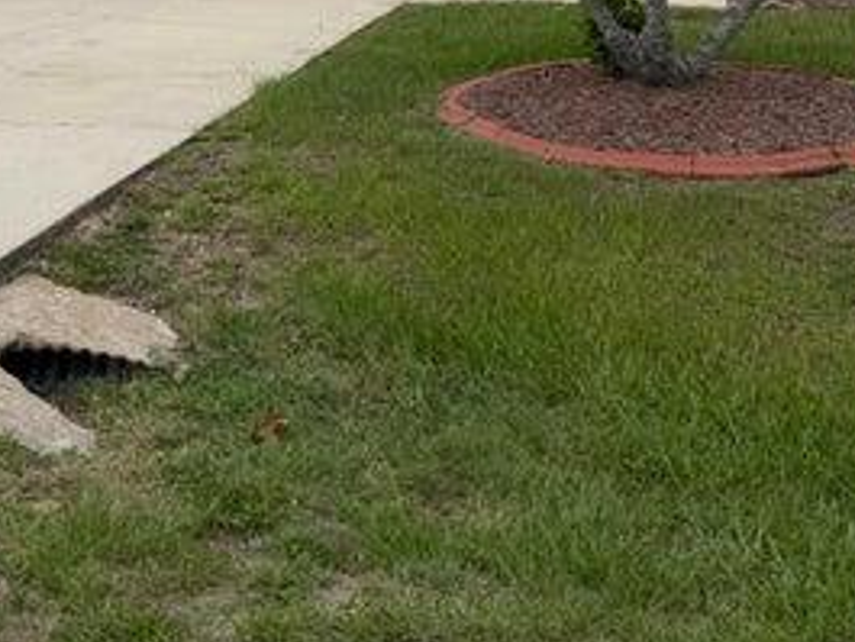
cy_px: -16
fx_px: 1433
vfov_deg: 24.0
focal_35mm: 58
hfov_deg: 32.9
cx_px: 284
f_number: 1.78
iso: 80
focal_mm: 6.76
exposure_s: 1/3953
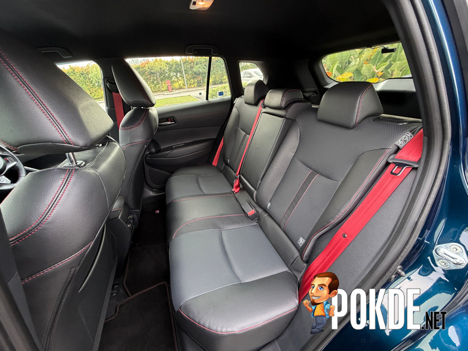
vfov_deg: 85.7
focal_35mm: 14
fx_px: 189
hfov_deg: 102.1
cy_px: 176
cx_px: 234
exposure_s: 1/121
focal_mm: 2.22
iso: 320
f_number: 2.2
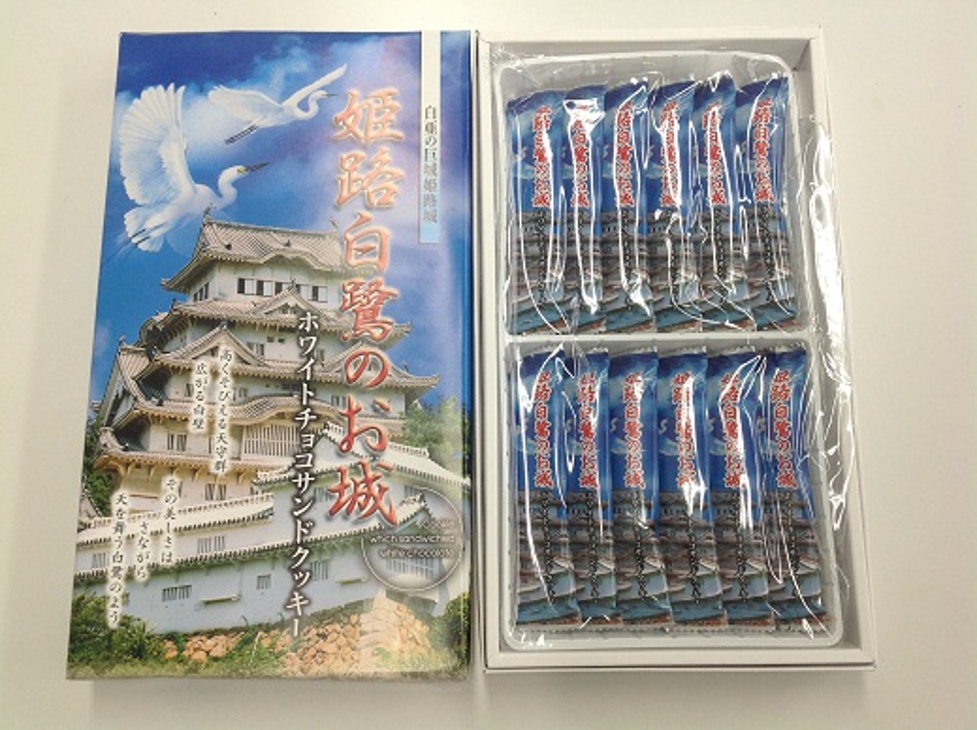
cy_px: 365
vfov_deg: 40.6
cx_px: 488
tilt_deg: -78.9
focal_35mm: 35
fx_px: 987
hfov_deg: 52.7
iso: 80
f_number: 2.4
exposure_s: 1/120
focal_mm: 4.28
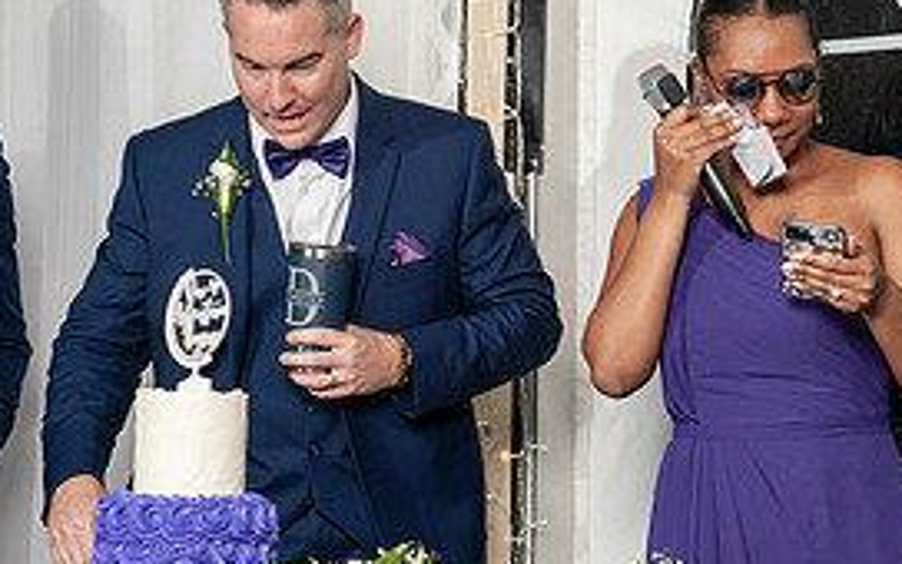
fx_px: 3048
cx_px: 932
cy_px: 310
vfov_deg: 10.6
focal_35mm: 124
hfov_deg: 16.4
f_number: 5.6
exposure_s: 1/200
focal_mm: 57
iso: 1600
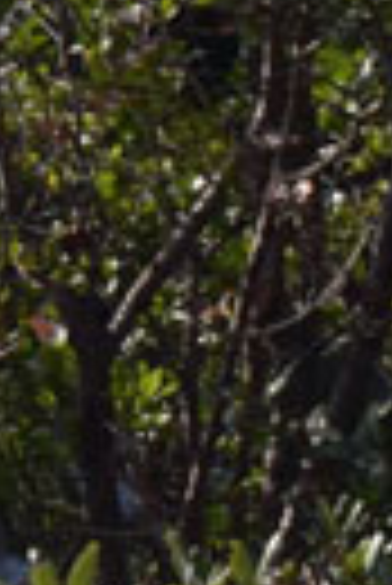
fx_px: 3372
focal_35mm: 207
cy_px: -551
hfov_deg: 5.8
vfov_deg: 9.3
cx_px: -1117
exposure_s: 1/80
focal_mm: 18
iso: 400
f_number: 16
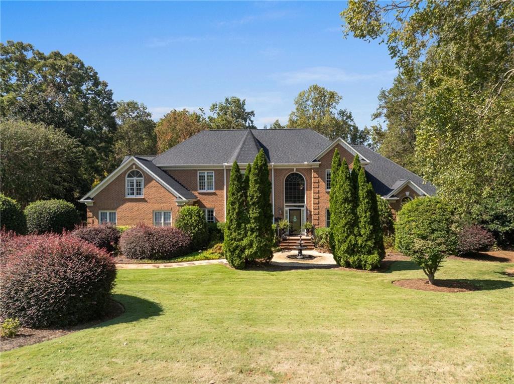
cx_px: 257
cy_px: 192
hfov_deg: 71.6
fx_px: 356
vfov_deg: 56.7
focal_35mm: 24
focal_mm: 12.29
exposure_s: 1/640
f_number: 2.8
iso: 400
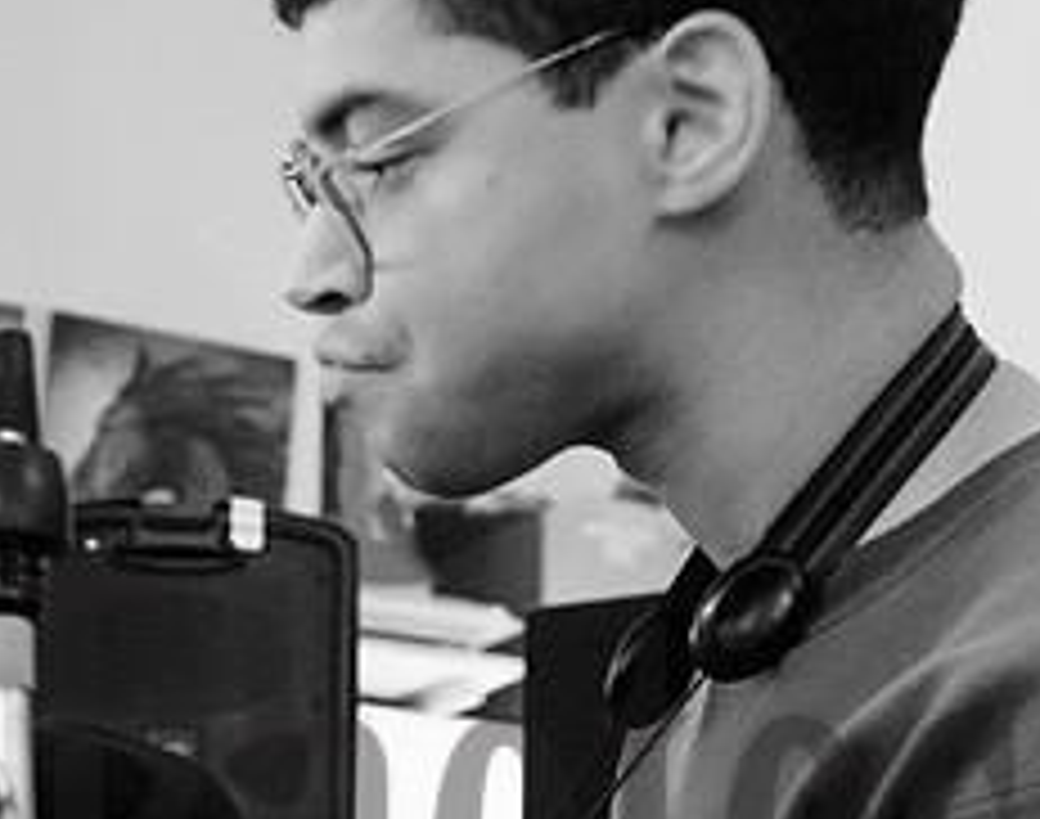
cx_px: 98
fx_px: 4223
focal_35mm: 138
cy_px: 868
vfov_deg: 11.0
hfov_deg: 13.9
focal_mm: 50
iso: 12800
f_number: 6.3
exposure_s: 1/10
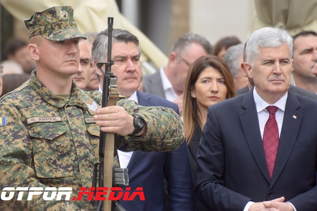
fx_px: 3961
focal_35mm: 450
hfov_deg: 4.6
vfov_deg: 3.1
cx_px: 158
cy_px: 106
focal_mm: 300
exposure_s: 1/160
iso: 200
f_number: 5.6
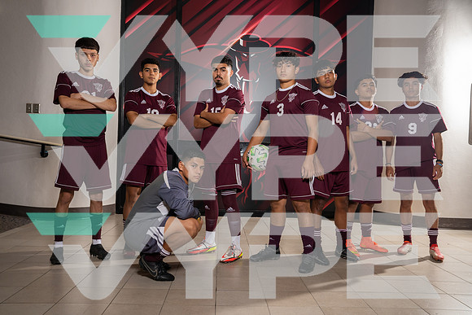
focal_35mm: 34
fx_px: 446
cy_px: 158
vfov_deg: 38.9
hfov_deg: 55.8
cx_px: 236
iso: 800
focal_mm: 34
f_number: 8
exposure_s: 1/250
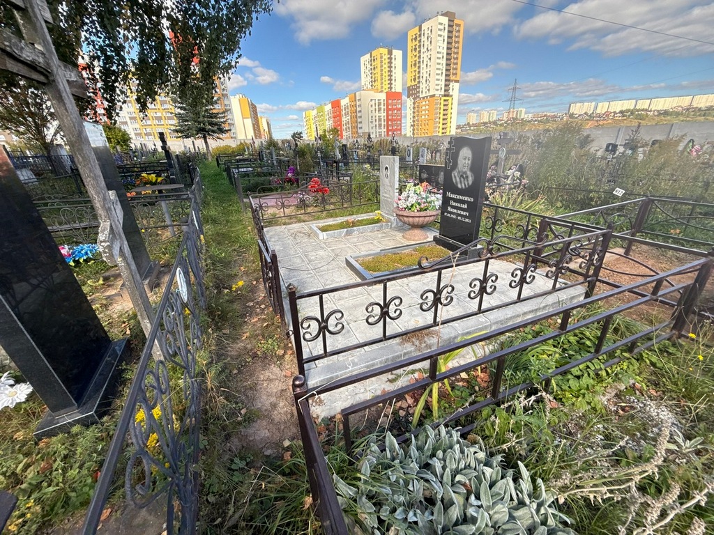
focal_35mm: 14
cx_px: 357
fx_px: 289
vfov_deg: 85.7
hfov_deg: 102.1
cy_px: 268
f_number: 2.2
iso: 50
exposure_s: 1/347
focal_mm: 2.22
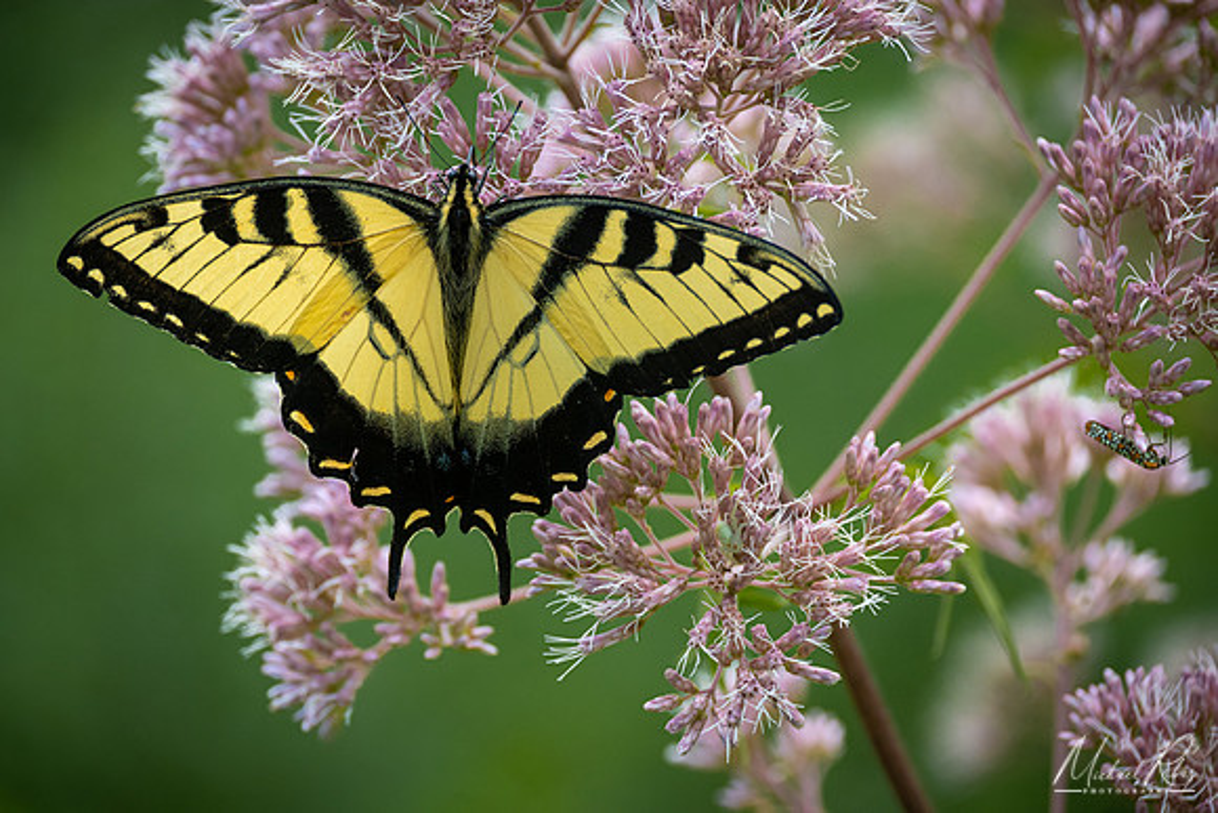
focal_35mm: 293
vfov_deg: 4.7
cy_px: 384
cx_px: 591
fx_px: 9907
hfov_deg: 7.0
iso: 640
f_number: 6.3
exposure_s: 1/400
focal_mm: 185
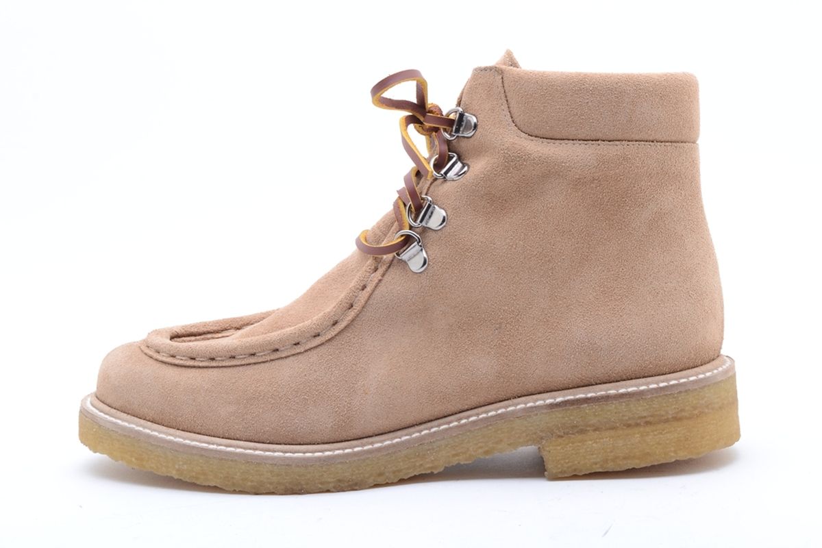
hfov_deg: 24.6
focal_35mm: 82
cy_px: 274
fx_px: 1884
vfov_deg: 16.6
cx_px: 411
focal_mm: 55
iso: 100
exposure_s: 1/160
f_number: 14
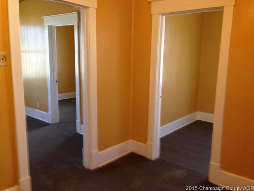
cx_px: 127
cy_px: 96
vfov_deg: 43.0
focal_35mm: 33
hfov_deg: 55.3
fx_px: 242
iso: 64
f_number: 2.4
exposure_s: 1/20
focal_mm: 4.12
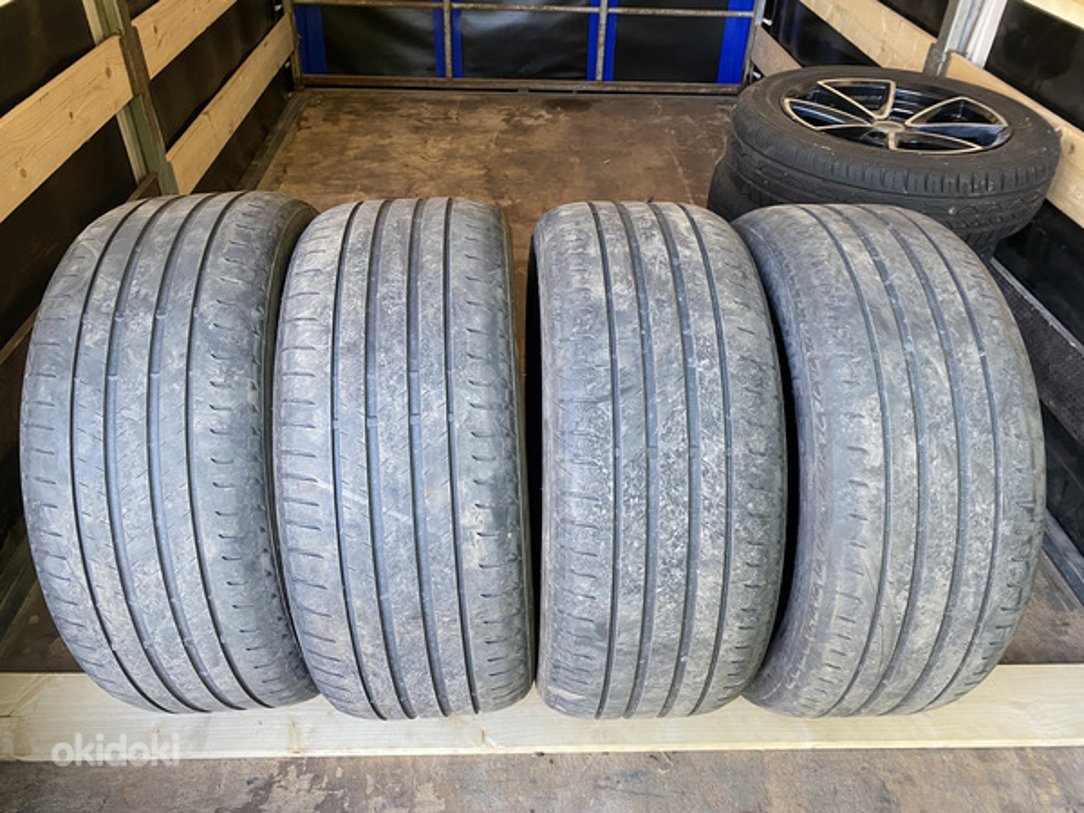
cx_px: 542
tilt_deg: -35.5
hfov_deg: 67.3
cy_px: 406
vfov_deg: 53.1
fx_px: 814
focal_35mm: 26
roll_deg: -2.1
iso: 125
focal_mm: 4.25
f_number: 1.8
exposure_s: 1/60
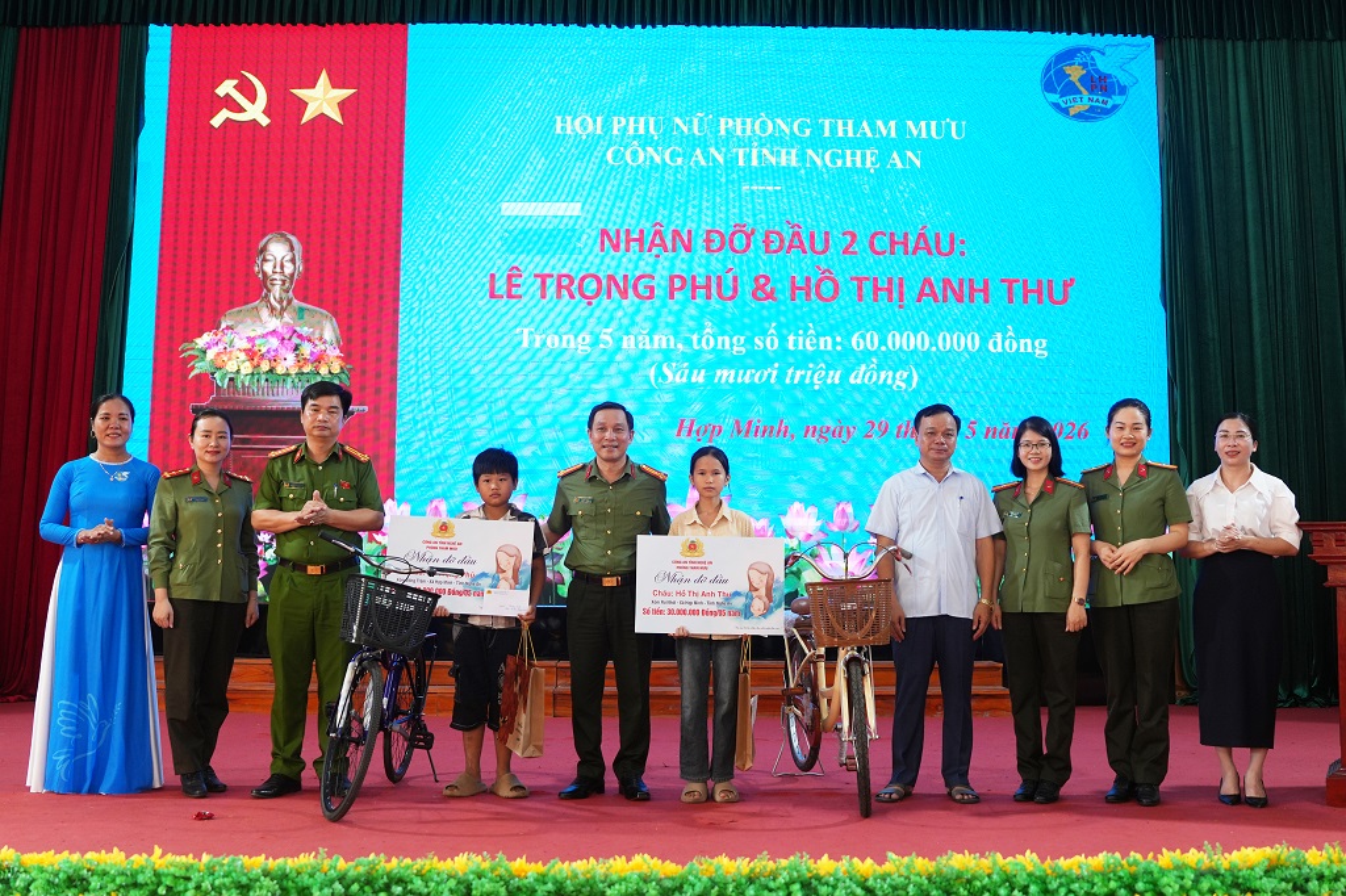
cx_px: 673
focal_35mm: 36
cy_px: 448
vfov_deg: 36.8
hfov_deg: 53.1
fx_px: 1345
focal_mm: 24
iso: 400
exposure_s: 1/100
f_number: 2.8
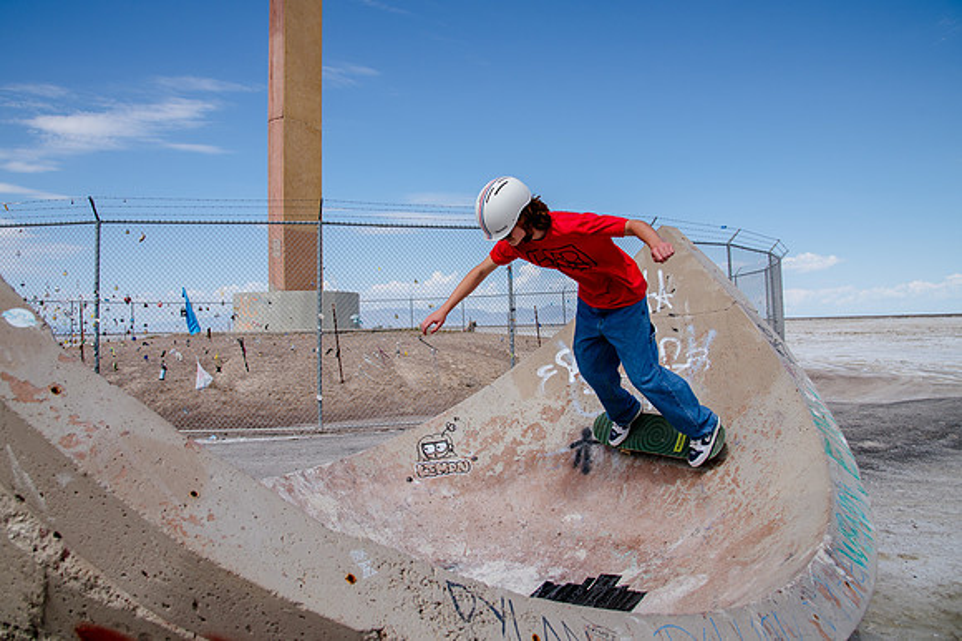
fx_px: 714
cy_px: 286
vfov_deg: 48.2
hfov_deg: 67.9
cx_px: 466
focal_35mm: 27
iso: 160
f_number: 6.3
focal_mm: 24
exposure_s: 1/1250
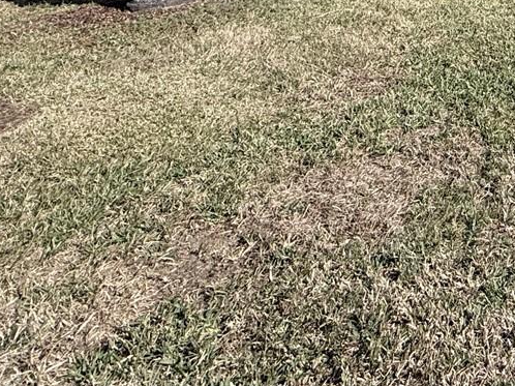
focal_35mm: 45
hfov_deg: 32.1
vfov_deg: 25.7
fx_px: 669
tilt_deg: -3.5
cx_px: 667
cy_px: -164
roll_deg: +3.7
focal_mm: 2.22
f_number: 2.2
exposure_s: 1/2506
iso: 50
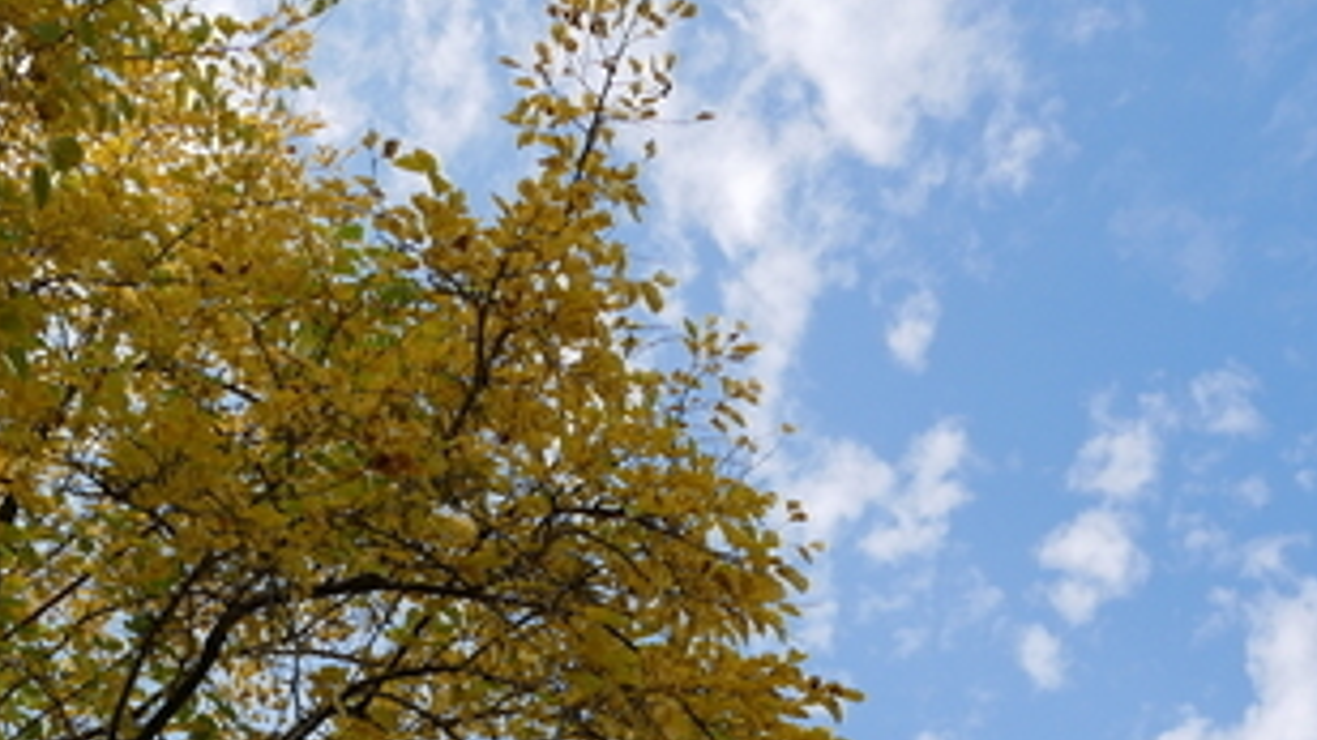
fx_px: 1780
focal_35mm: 51
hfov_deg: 40.4
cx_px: 517
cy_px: 823
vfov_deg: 22.1
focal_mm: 12
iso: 200
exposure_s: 1/400
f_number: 6.3
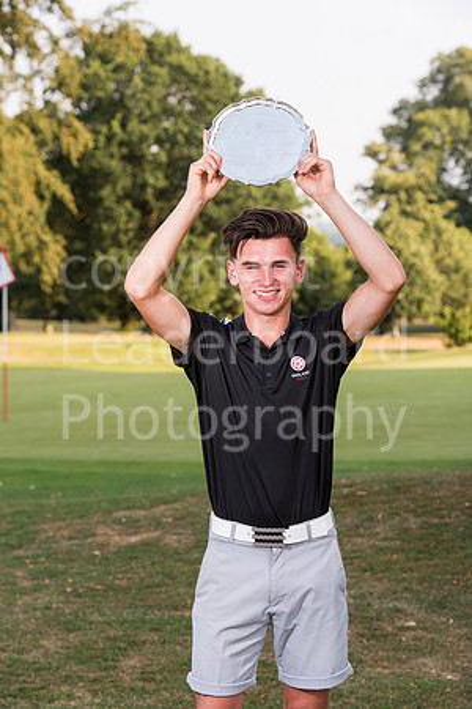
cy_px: 354
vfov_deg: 18.6
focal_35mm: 110
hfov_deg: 12.5
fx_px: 2163
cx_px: 236
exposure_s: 1/250
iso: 200
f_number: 6.3
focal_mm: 110
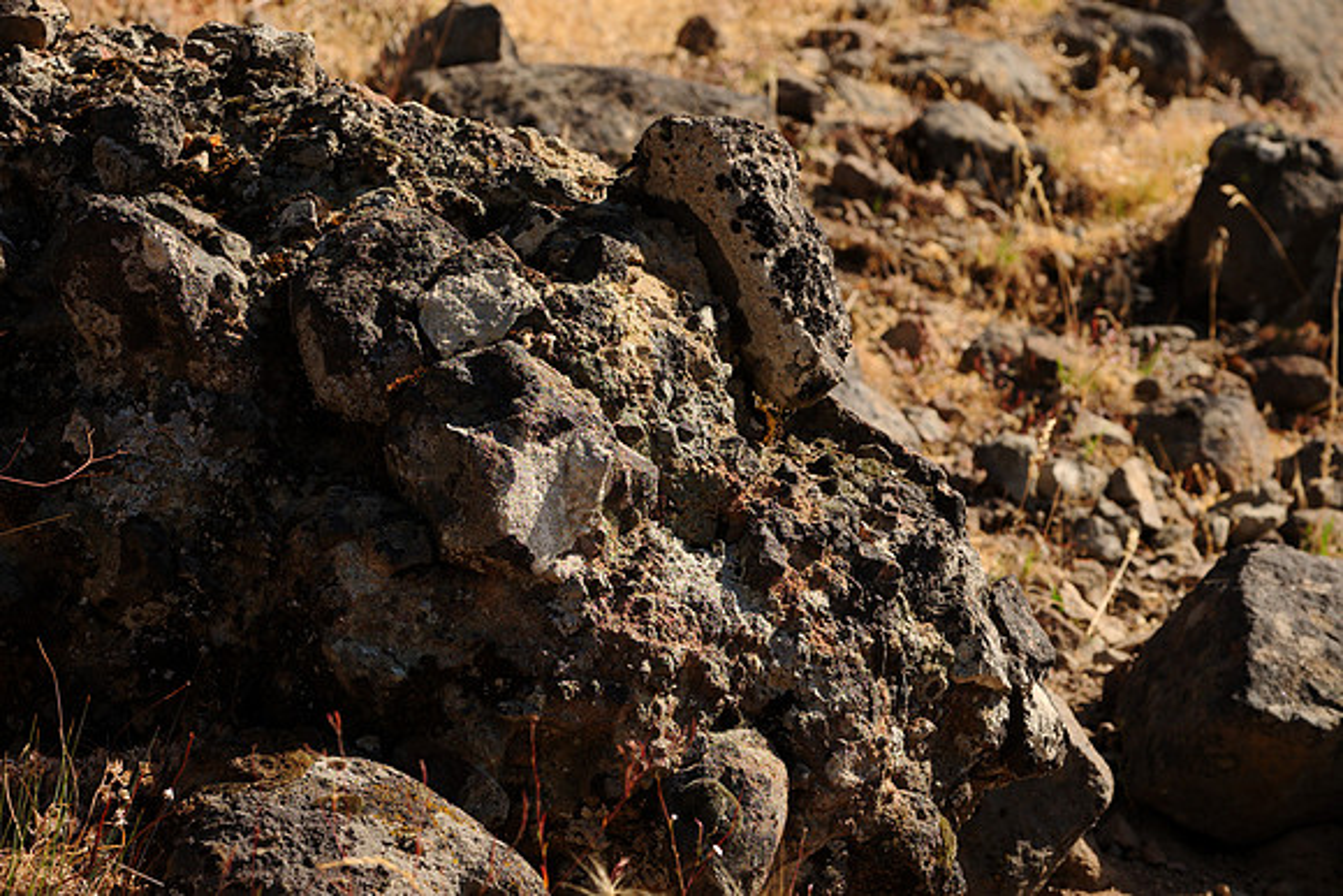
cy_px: 448
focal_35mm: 131
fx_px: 4888
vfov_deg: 10.5
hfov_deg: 15.6
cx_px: 672
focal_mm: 87.1
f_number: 8
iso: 400
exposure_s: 1/300
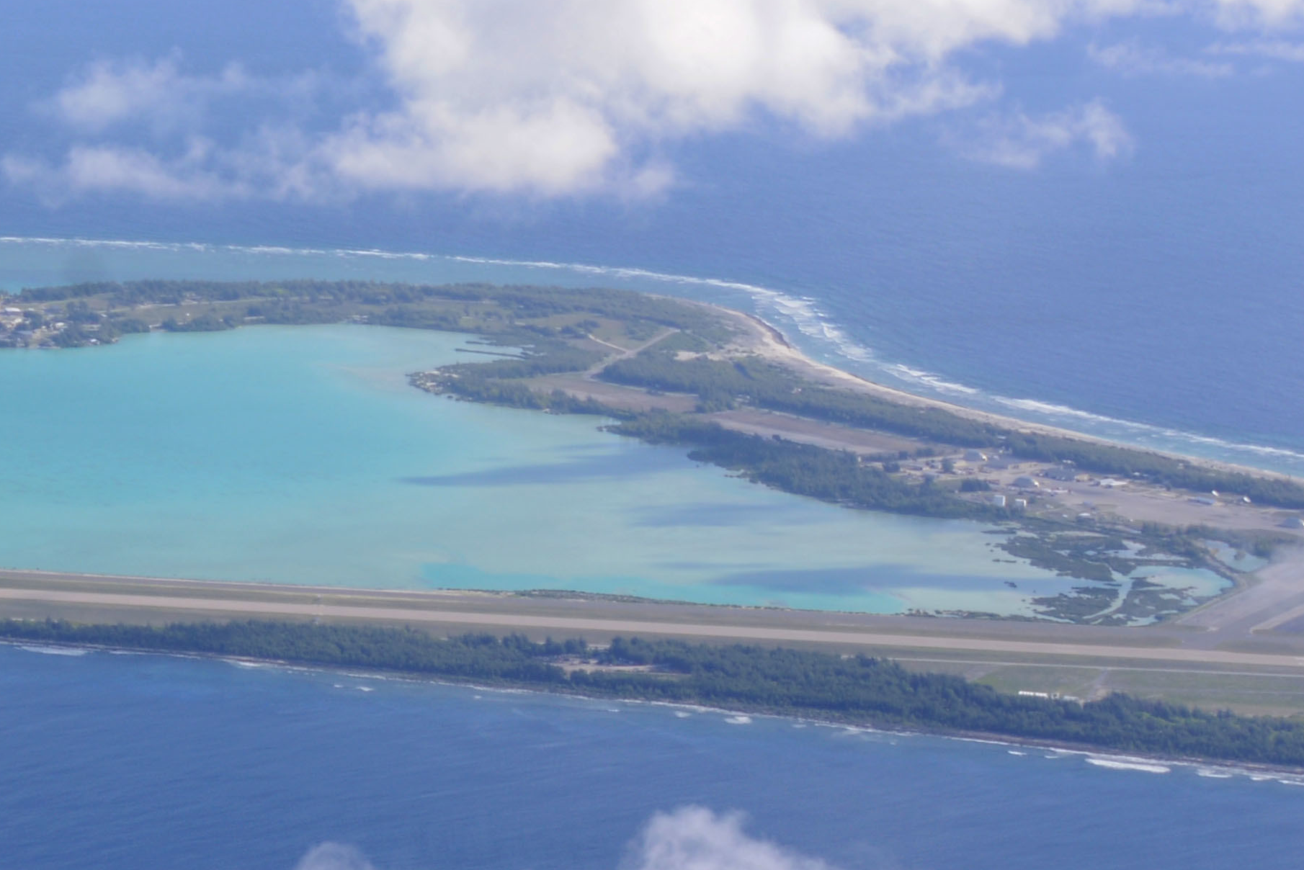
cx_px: -241
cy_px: 537
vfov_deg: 7.5
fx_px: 6630
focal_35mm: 183
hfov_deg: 11.0
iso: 160
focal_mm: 45
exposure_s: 1/250
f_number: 10
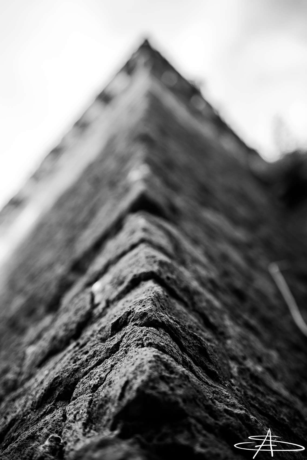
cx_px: 154
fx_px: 499
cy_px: 230
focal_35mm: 39
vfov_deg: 49.6
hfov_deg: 34.2
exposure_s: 1/160
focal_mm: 26
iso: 100
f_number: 1.8
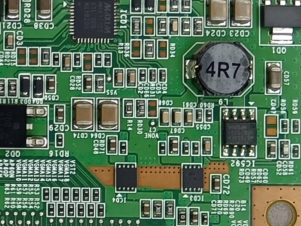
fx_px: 1643
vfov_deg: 7.9
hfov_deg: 10.1
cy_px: 74
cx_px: -180
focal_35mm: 189
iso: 212
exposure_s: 1/100
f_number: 1.9
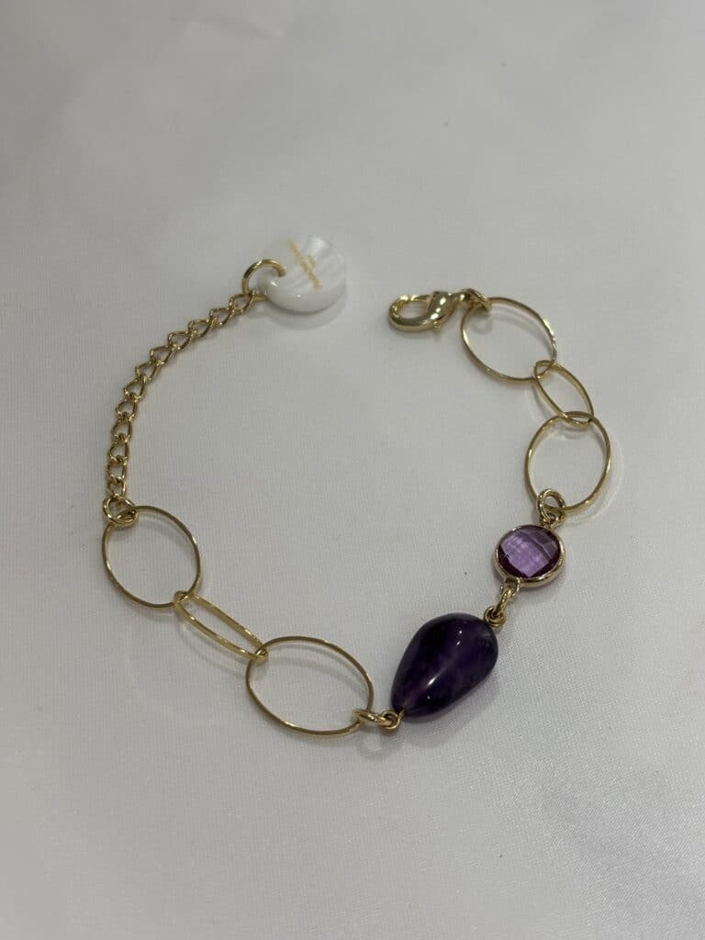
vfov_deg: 36.8
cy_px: 470
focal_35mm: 52
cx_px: 352
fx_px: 1412
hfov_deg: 28.0
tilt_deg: -54.1
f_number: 1.6
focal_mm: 5.96
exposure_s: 1/100
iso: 40
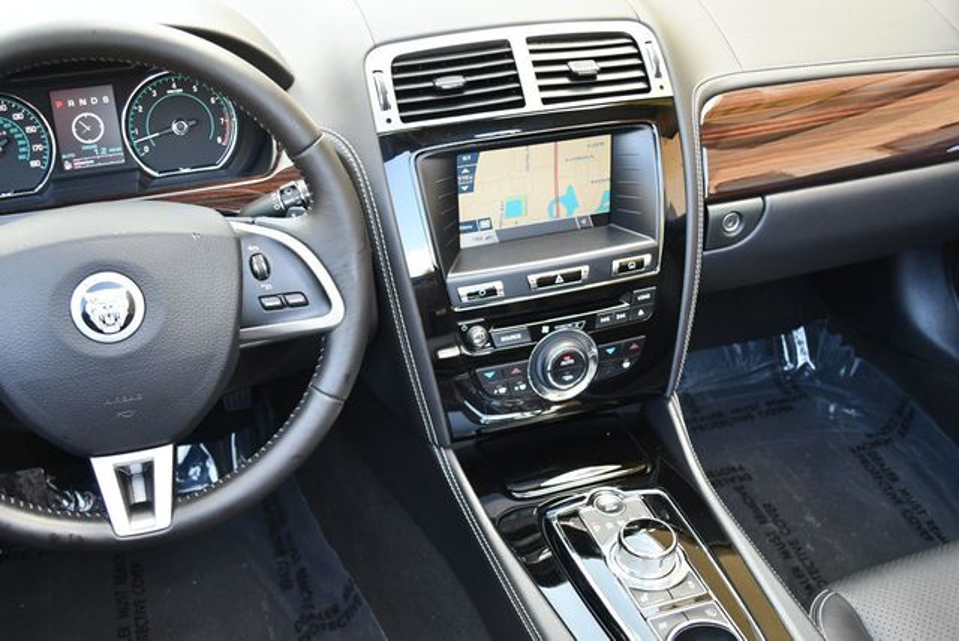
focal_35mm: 40
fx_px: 1066
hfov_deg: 48.4
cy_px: 320
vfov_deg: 33.5
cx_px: 480
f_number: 3.8
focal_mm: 20
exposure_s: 1/200
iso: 800
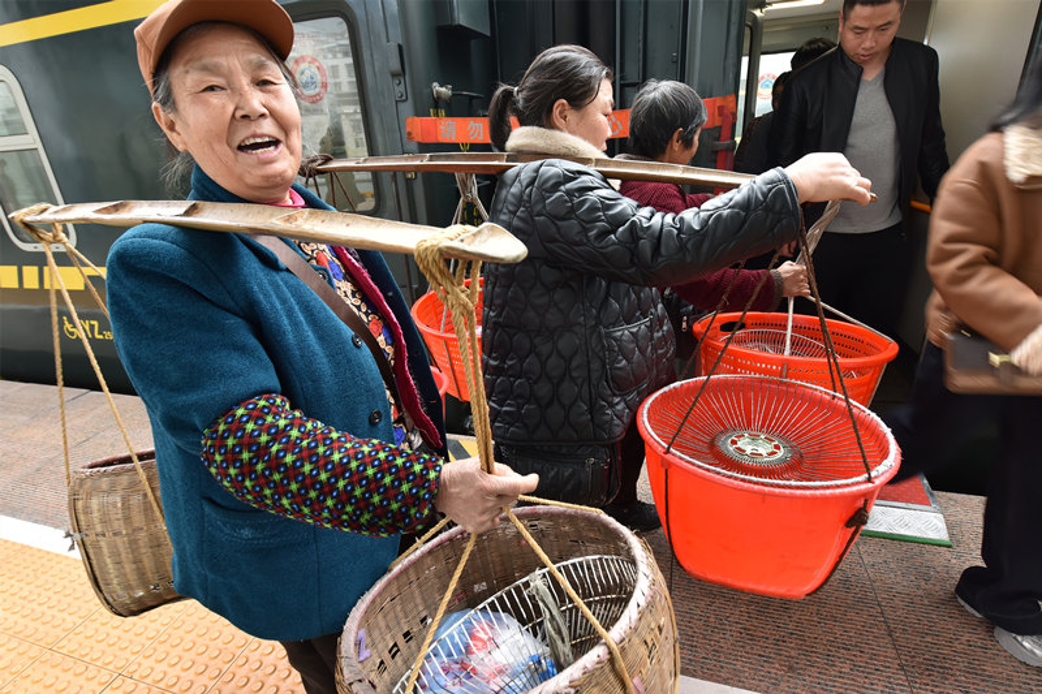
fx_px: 521
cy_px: 347
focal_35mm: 18
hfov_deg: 90.0
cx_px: 521
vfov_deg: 67.4
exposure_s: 1/50
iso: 640
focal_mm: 18
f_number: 8
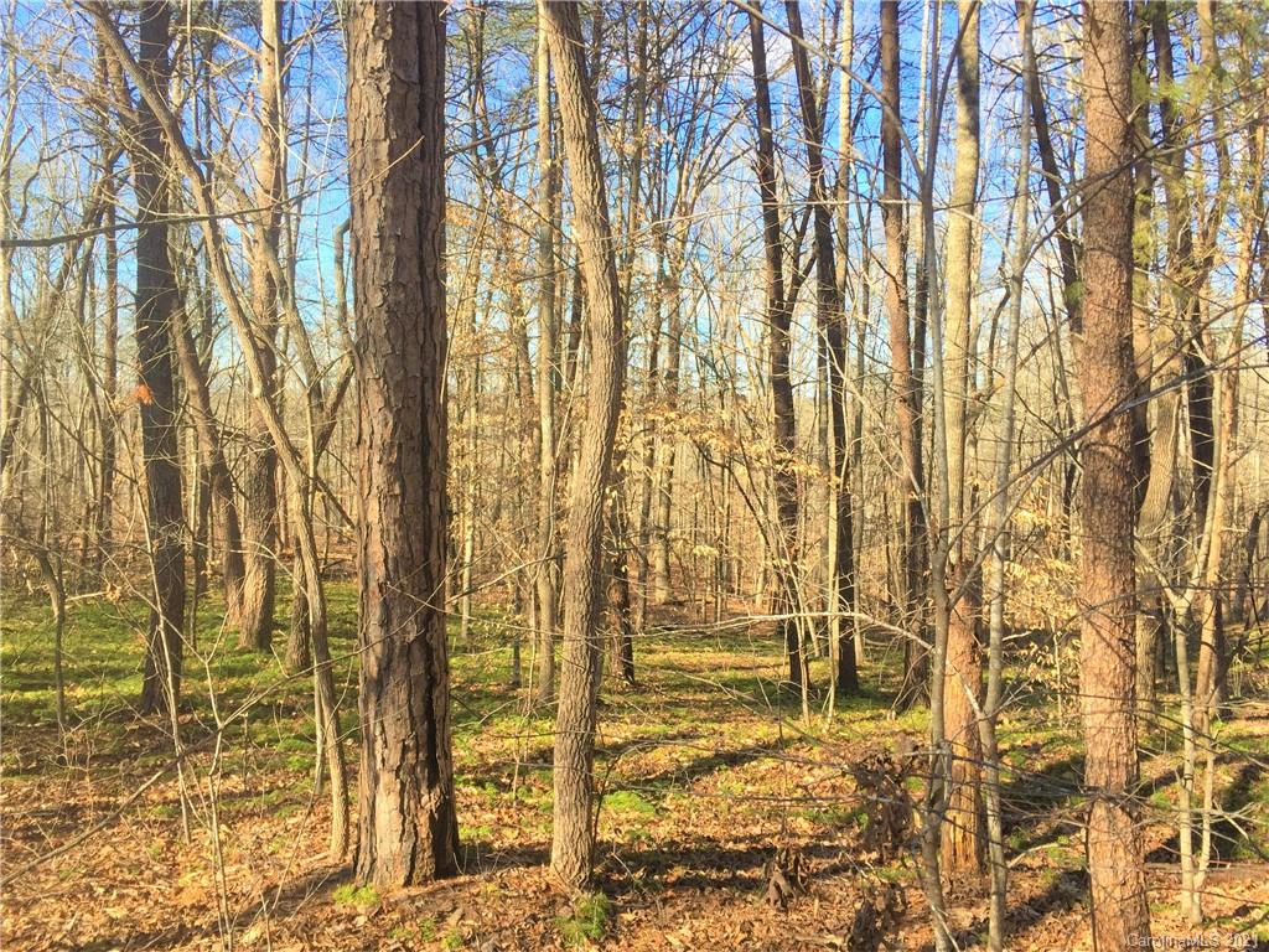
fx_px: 1063
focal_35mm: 29
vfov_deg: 48.2
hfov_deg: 61.7
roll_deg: -2.0
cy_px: 476
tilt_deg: -4.6
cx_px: 634
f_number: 2.2
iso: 32
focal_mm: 4.15
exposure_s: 1/501
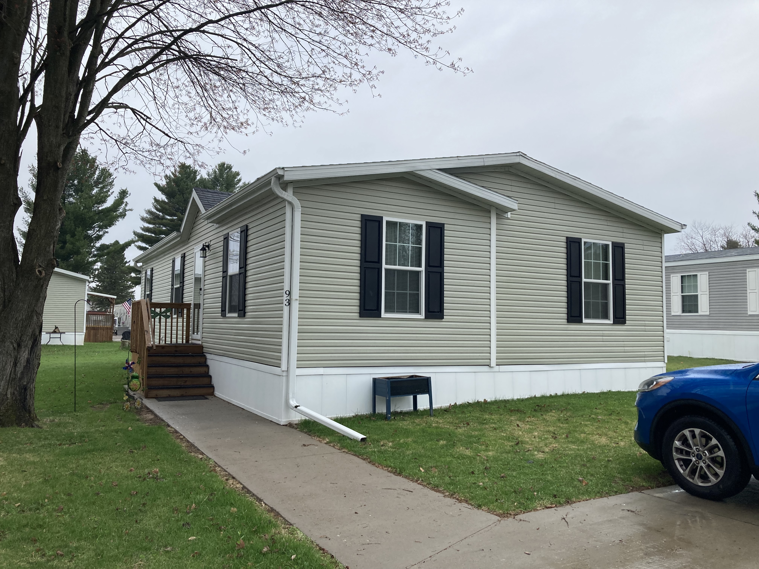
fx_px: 614
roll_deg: +0.5
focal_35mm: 28
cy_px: 284
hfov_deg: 63.4
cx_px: 380
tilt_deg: +3.1
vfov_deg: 49.7
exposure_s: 1/552
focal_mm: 3.99
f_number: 1.8
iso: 20
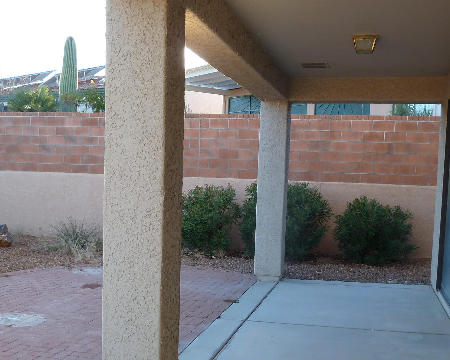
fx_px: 559
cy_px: 218
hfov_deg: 43.8
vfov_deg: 35.5
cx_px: 237
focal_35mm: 42
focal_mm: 4.1
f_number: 3.3
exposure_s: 1/80
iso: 80
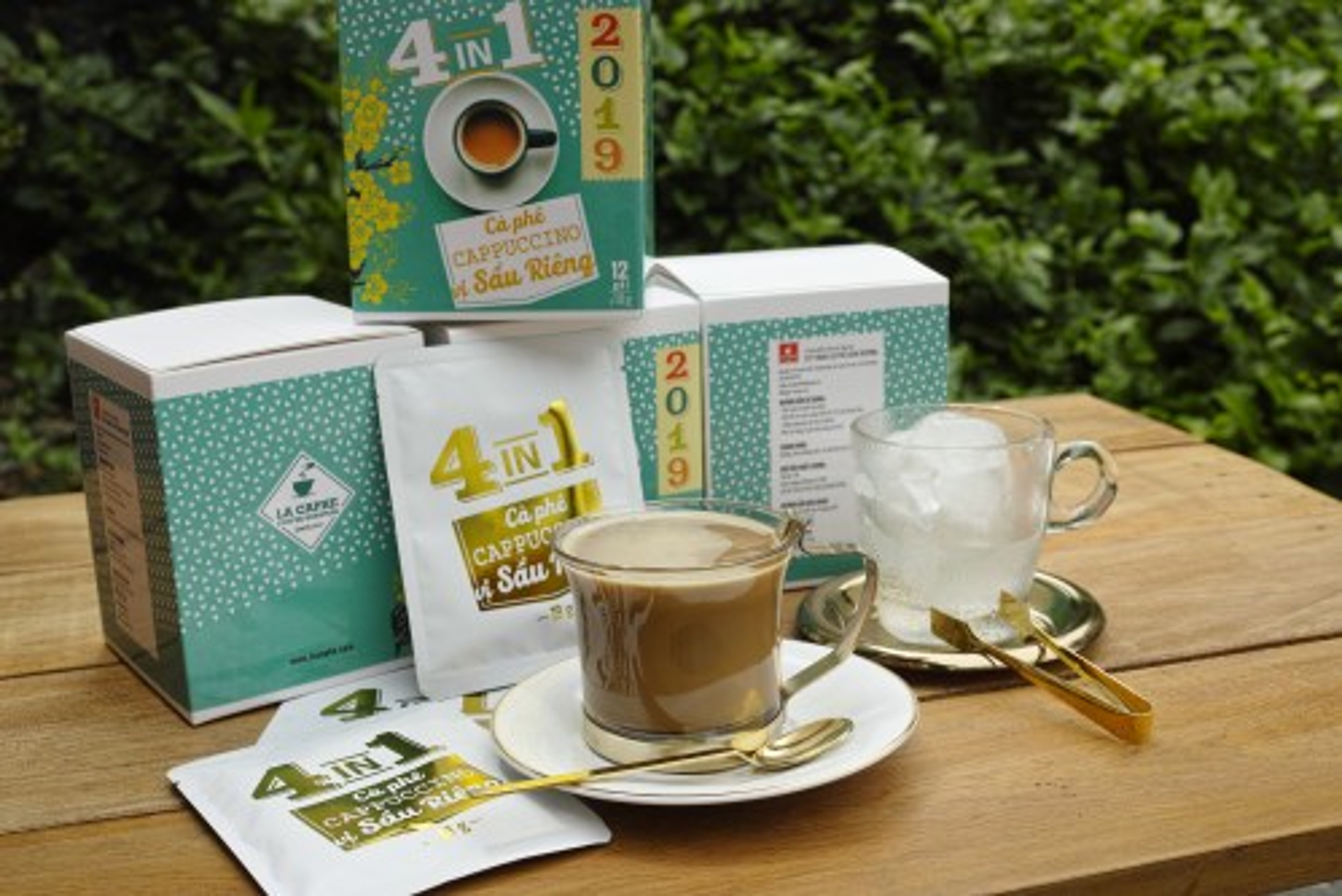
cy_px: 448
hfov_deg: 43.6
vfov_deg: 29.9
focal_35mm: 45
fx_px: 1678
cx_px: 671
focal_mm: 30
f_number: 7.1
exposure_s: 1/250
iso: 100
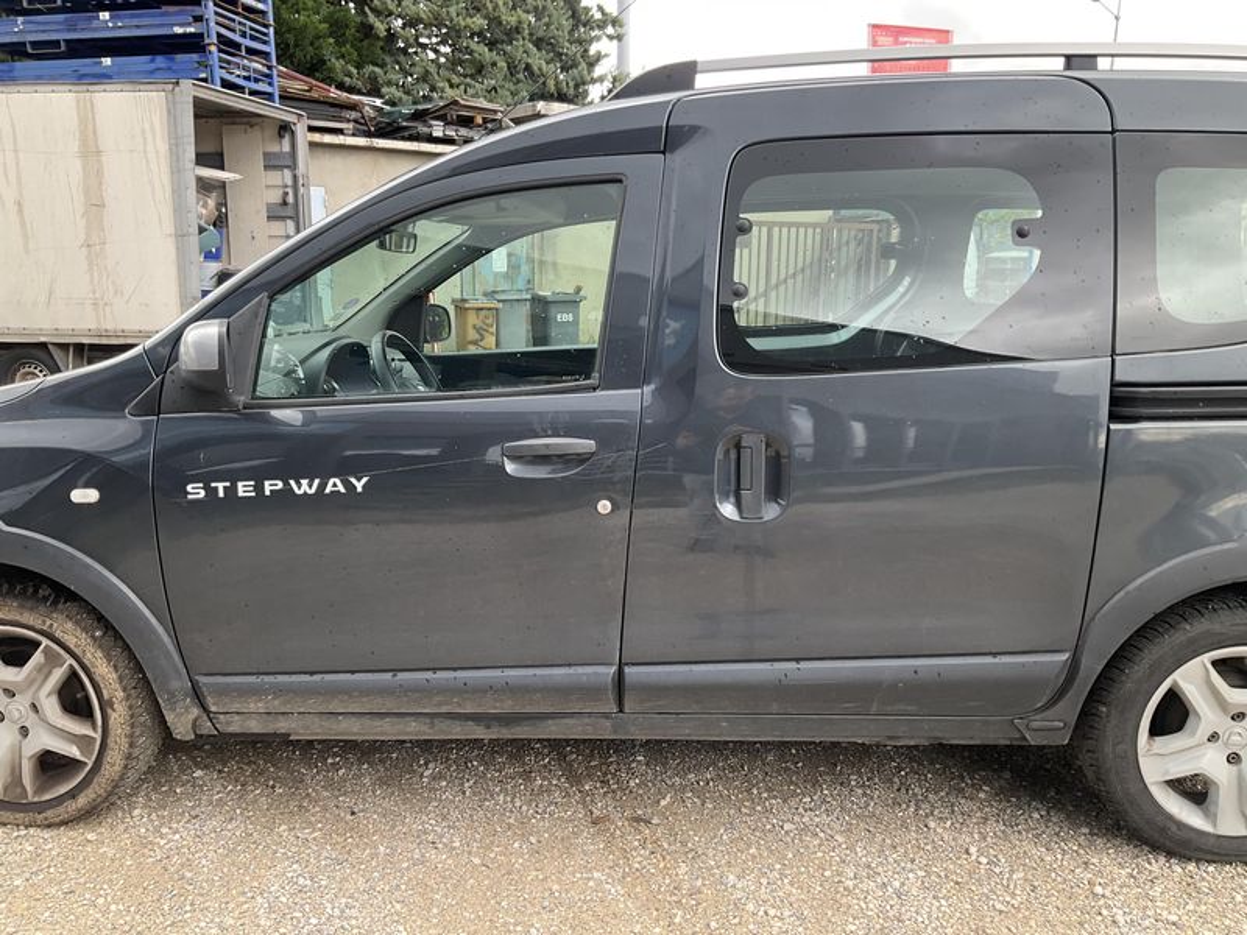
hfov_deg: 61.7
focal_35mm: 29
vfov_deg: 48.2
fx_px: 1045
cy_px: 468
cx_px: 624
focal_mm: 3
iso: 25
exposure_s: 1/122
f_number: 1.8
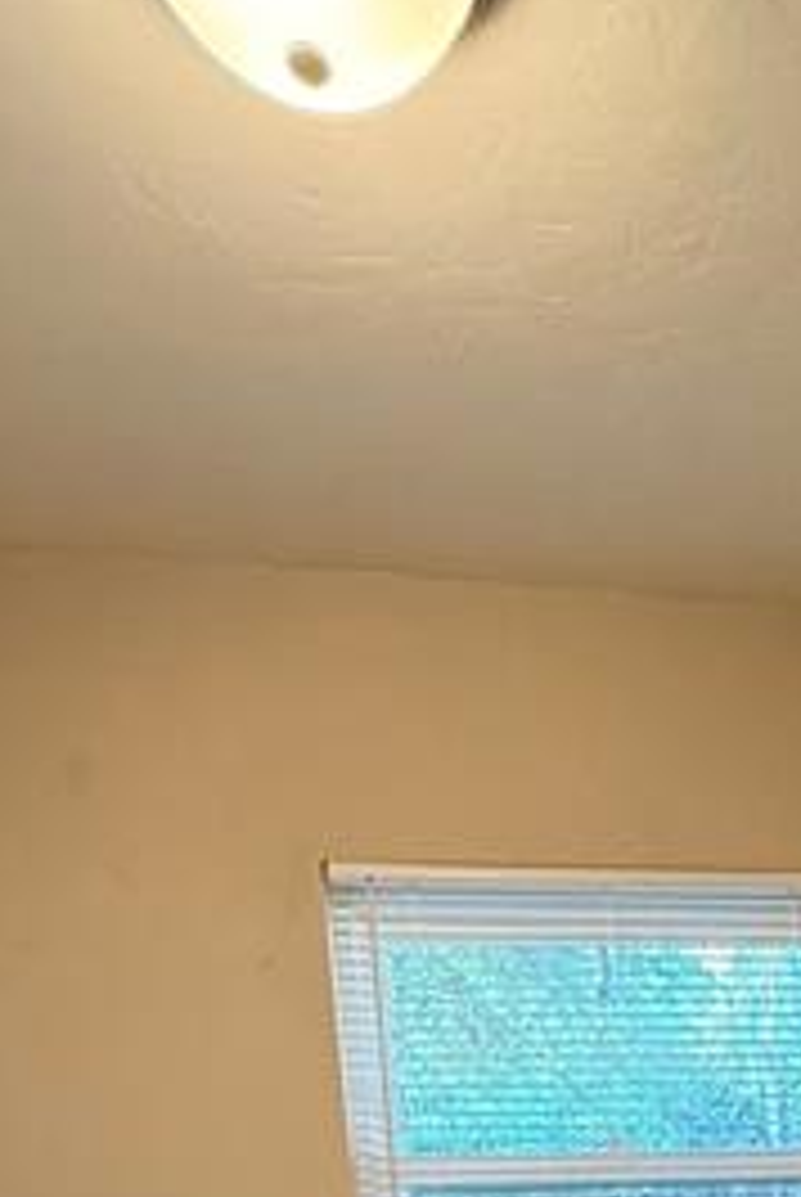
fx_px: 1398
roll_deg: +0.0
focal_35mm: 42
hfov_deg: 29.6
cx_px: 824
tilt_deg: -14.7
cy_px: 1552
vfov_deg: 33.7
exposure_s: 1/60
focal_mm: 2.22
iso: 500
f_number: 2.2
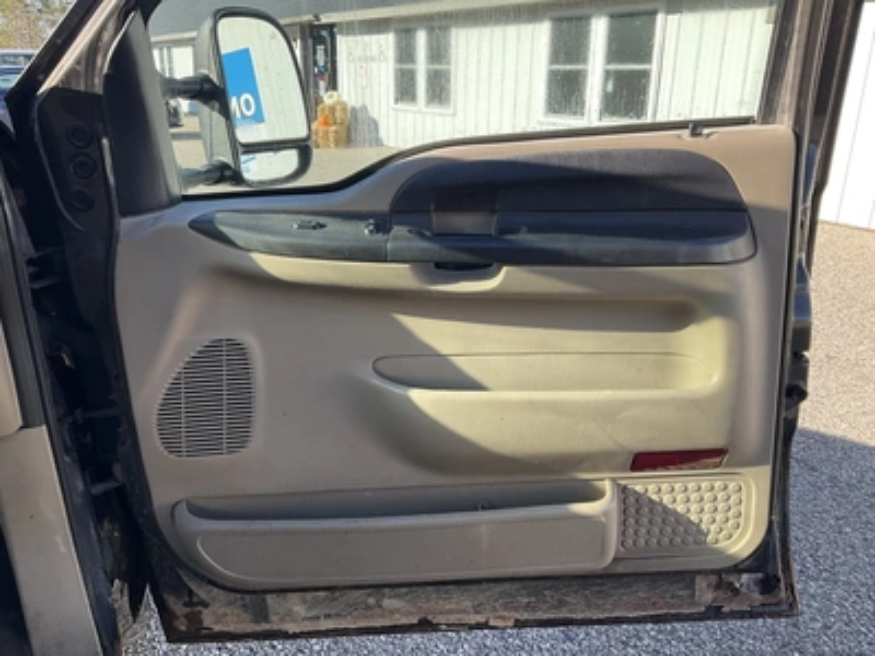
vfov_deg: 48.2
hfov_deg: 61.7
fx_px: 733
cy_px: 328
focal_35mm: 29
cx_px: 438
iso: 25
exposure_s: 1/355
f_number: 1.8
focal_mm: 3
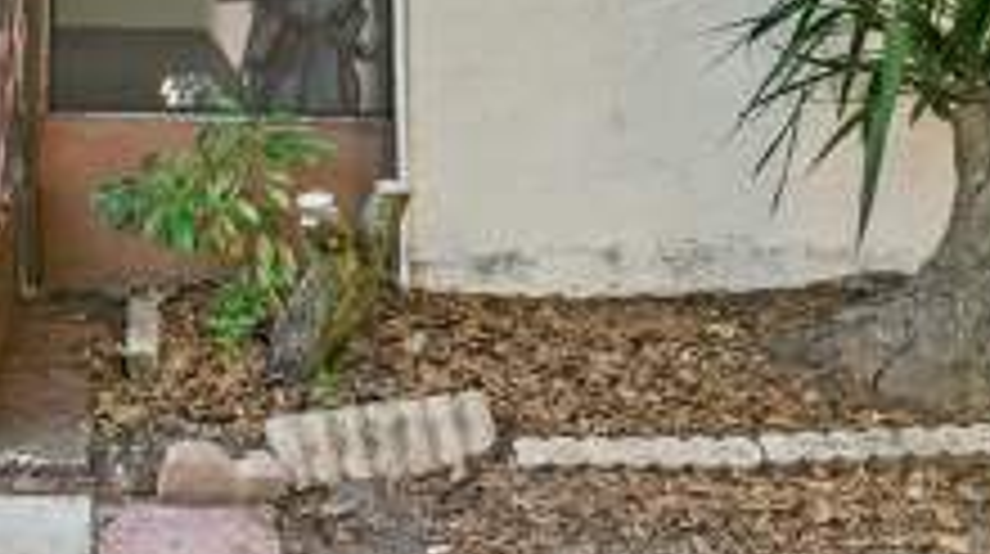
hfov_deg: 29.9
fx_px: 1599
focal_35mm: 61
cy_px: -196
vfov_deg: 18.1
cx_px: -166
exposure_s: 1/20
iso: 200
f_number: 8
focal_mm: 16
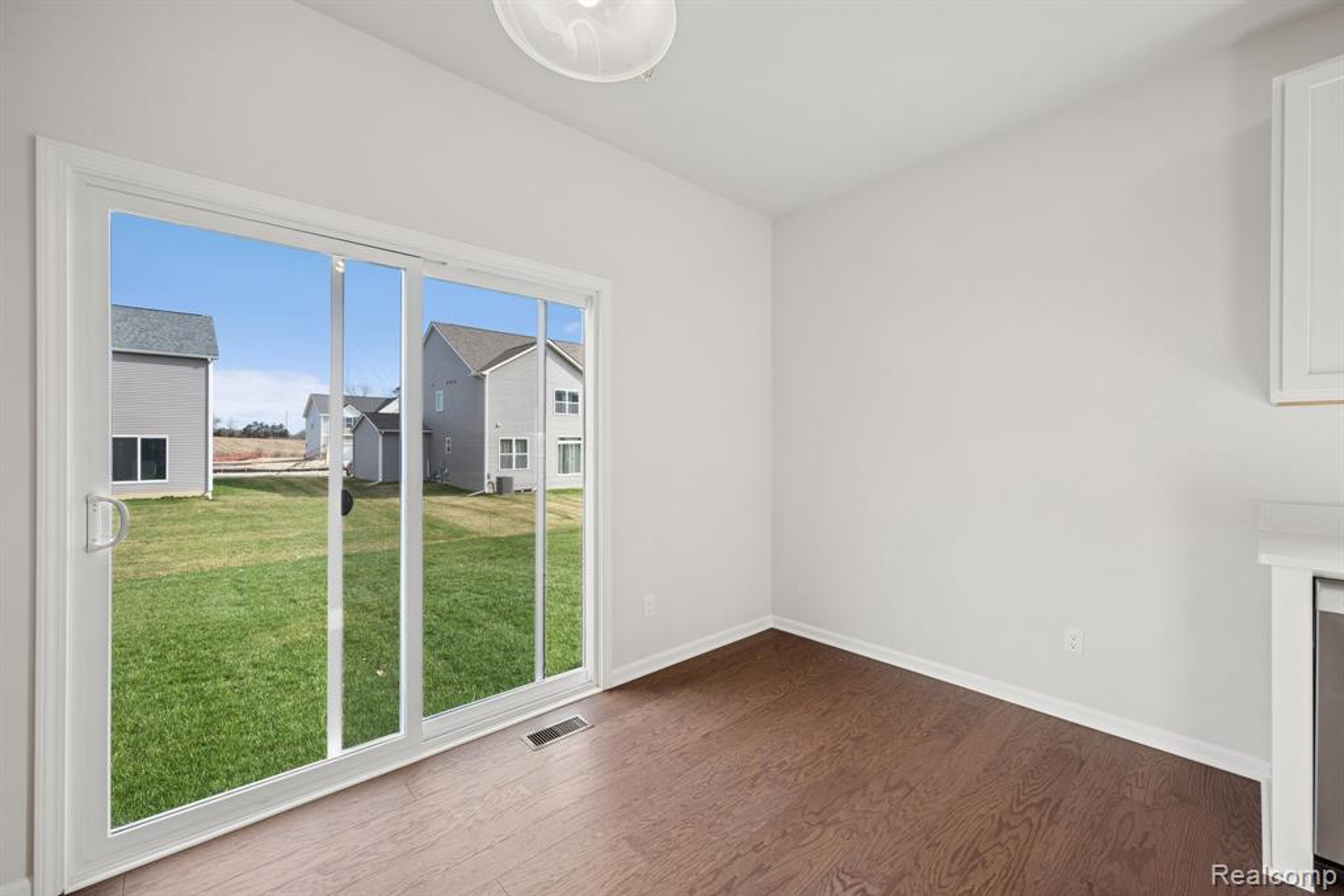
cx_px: 672
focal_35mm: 14
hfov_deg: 104.2
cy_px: 448
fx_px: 523
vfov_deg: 81.2
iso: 64
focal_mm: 14
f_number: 9
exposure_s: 1/6
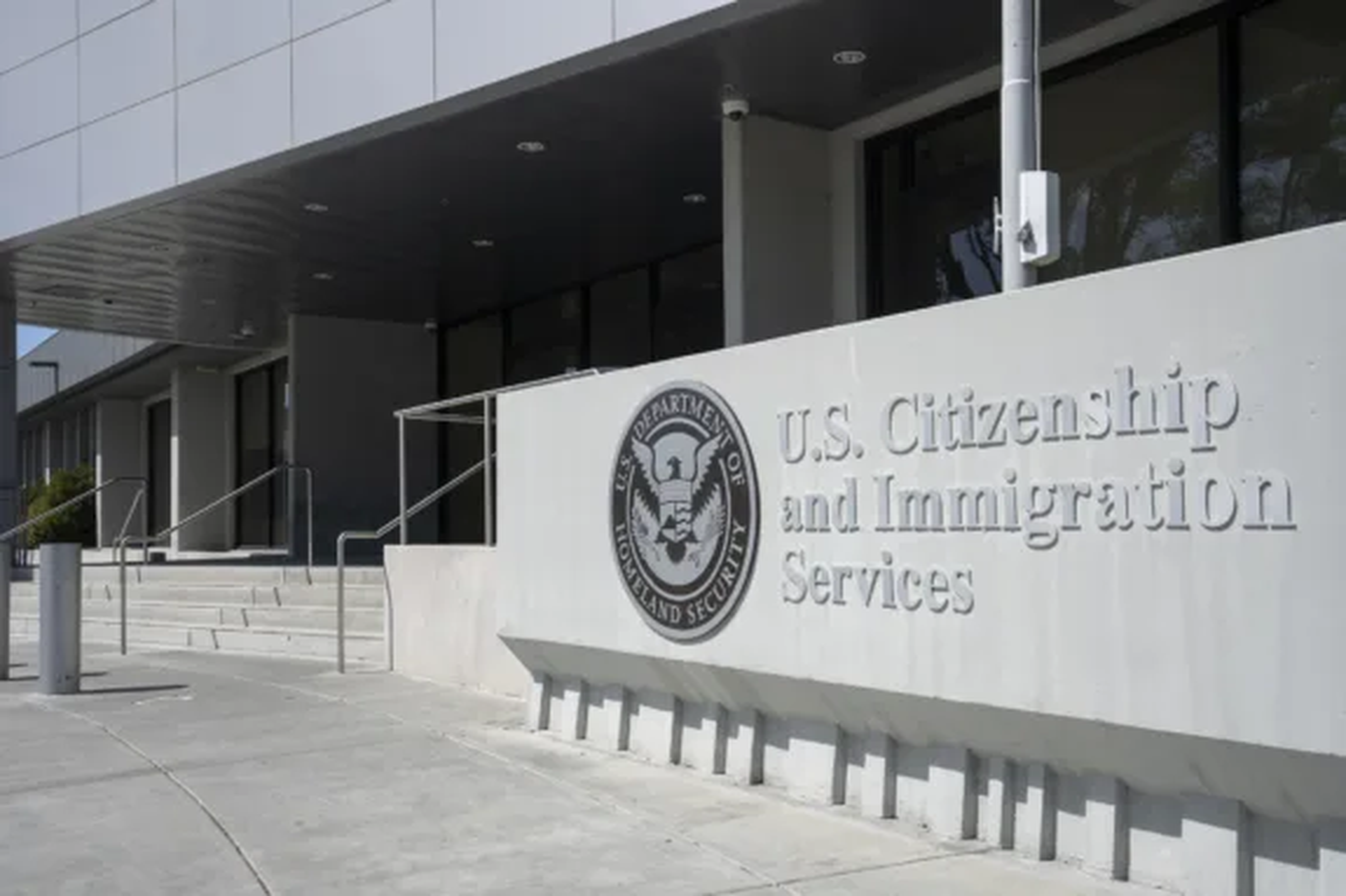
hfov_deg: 55.8
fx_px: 1271
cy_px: 448
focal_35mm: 34
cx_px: 673
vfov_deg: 38.9
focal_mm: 34
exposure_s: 1/400
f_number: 8
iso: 100
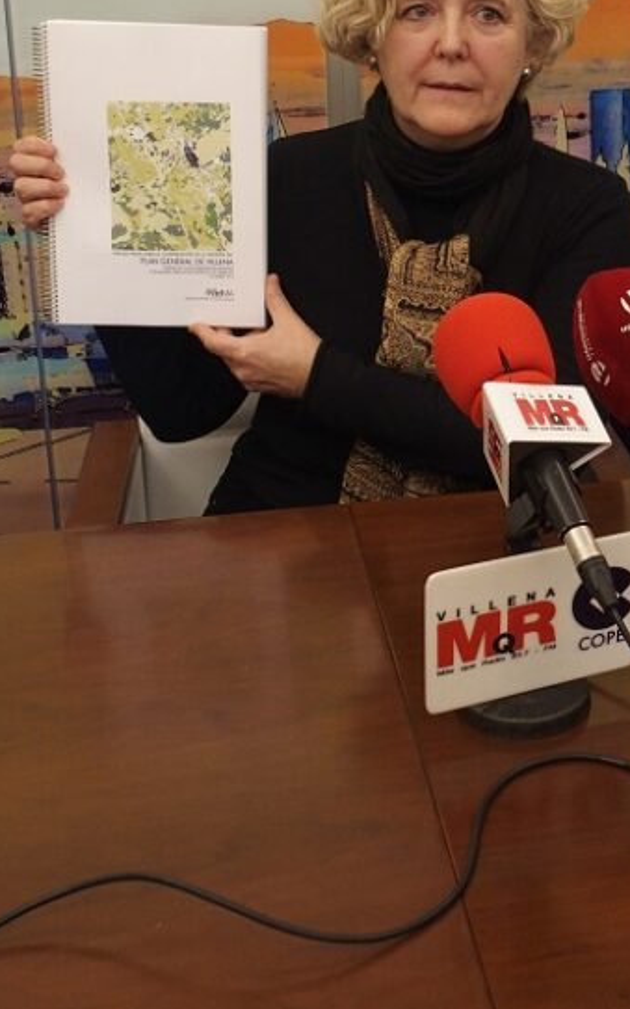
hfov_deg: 21.0
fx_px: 1650
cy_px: 353
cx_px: 617
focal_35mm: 60
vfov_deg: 33.8
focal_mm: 6.7
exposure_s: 1/30
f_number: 2.8
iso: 320
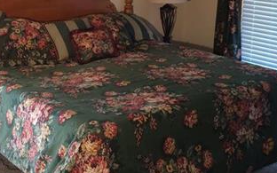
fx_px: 476
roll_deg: -0.7
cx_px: 106
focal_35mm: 63
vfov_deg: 20.1
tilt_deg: -7.8
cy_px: 7
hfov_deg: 32.3
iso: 50
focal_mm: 4.15
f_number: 2.2
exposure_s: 1/30
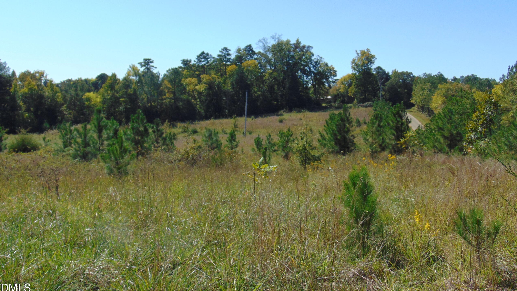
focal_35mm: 39
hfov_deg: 51.6
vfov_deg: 30.3
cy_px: 107
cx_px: 264
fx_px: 535
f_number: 8.3
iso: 80
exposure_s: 1/250
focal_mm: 6.3
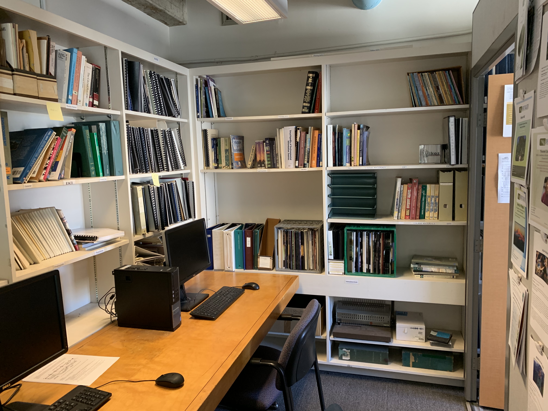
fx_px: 412
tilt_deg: -6.3
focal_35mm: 26
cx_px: 274
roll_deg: +1.6
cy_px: 206
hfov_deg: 67.3
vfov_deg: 53.1
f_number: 1.8
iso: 200
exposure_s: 1/60
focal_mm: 4.25
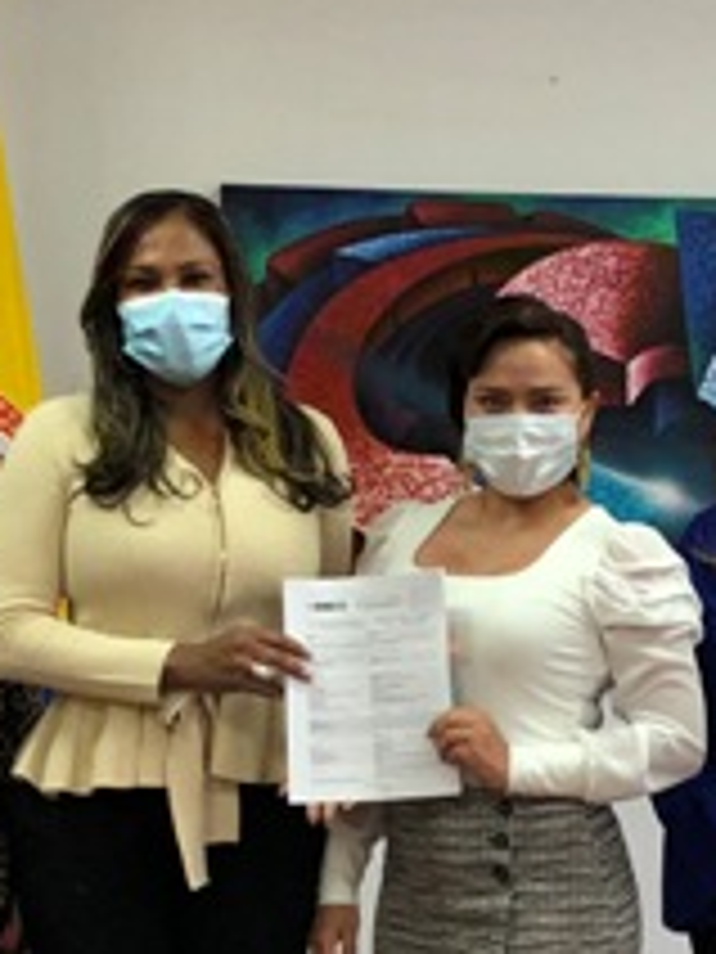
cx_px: 538
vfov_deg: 20.1
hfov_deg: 15.2
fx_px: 2675
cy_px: 702
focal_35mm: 97
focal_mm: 4
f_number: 1.8
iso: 40
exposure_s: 1/30
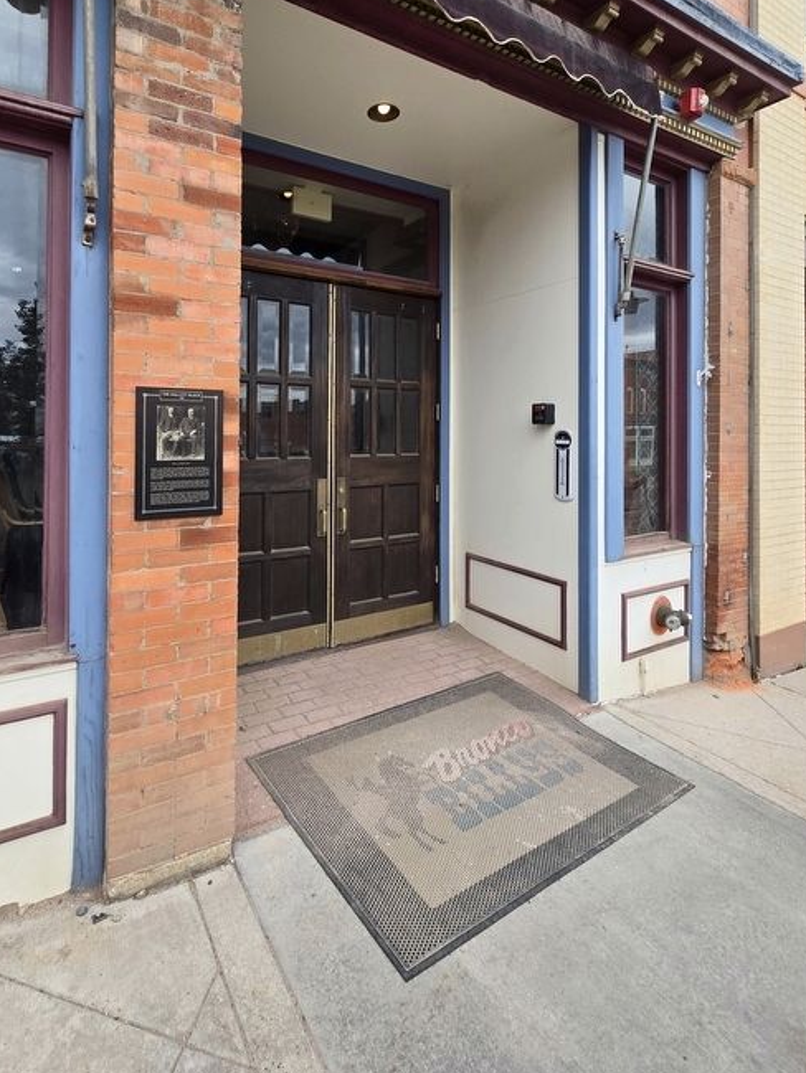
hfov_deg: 77.2
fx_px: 496
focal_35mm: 16
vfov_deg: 93.1
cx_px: 320
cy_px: 423
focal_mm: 2.2
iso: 80
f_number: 2.2
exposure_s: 1/719
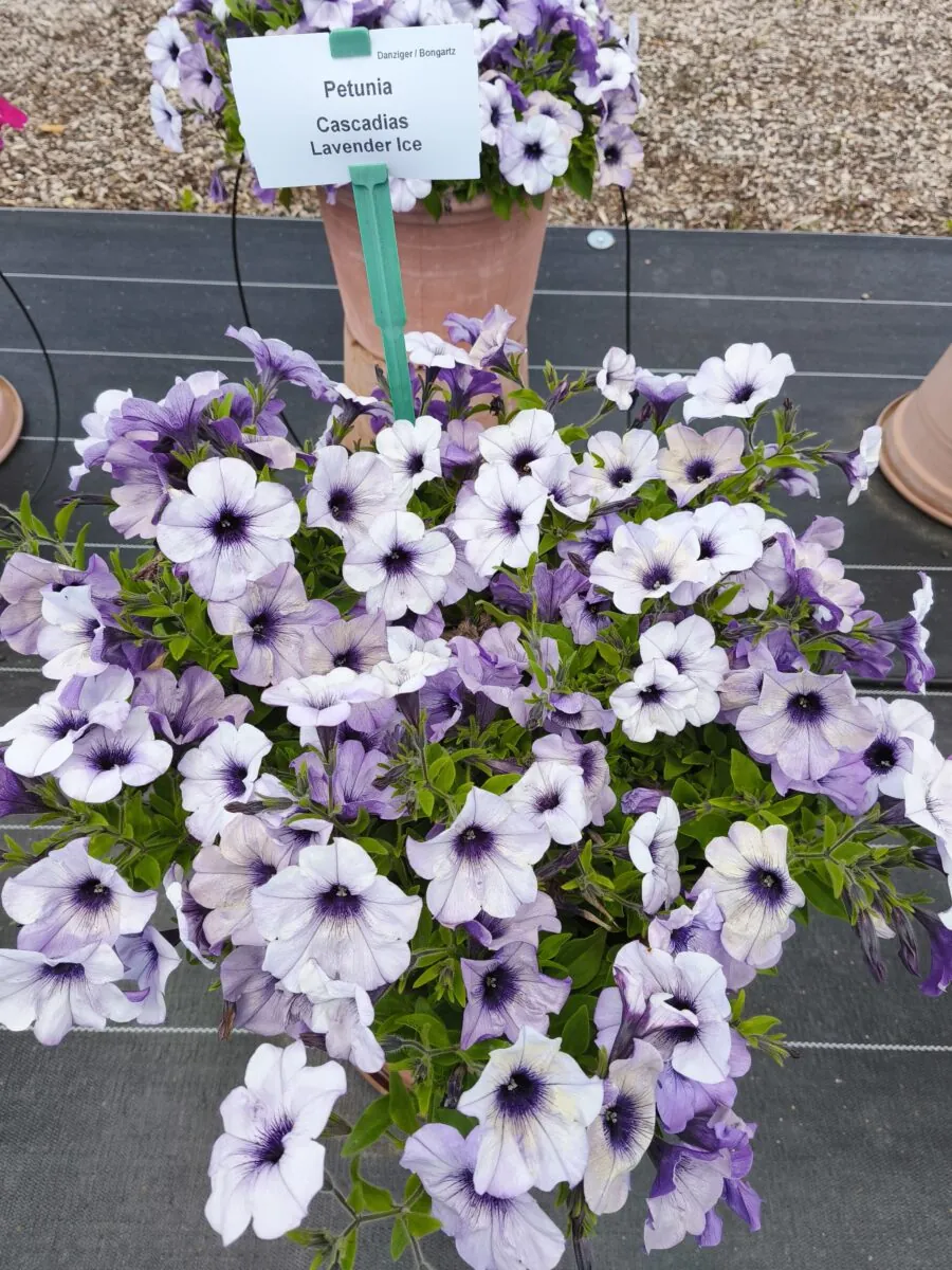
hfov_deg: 58.9
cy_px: 635
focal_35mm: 23
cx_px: 476
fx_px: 843
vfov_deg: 73.9
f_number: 1.7
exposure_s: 1/1163
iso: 80
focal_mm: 5.35
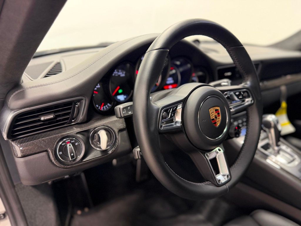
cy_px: 113
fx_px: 209
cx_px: 150
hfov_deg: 71.6
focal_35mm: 24
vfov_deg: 56.8
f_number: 1.78
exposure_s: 1/60
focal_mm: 6.76
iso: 250
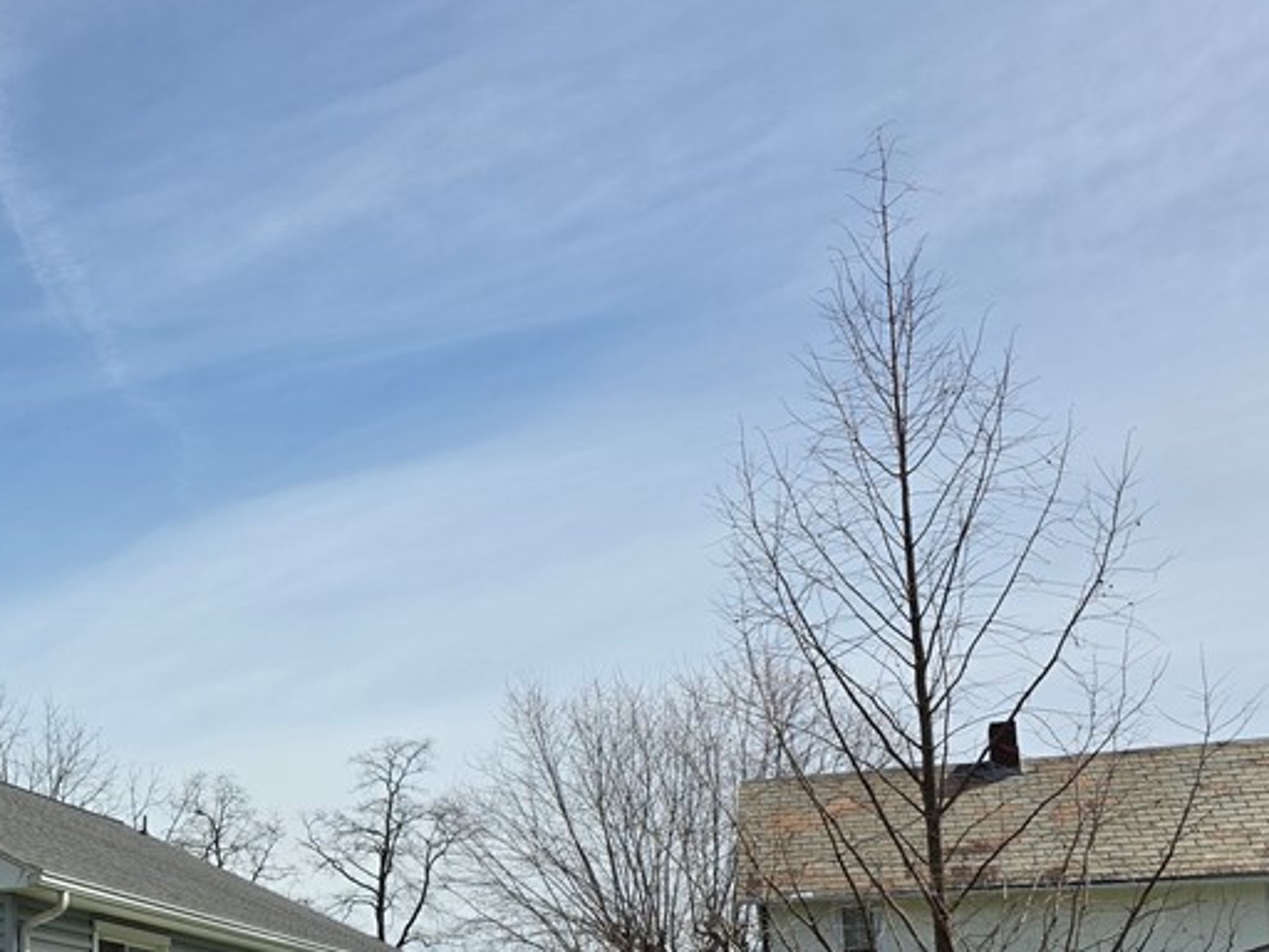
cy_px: 883
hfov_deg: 38.4
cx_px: 129
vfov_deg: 30.0
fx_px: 1686
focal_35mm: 46
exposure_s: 1/7333
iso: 80
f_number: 1.7
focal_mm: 6.3
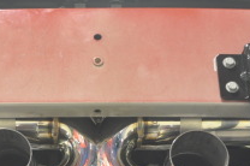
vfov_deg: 15.6
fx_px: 582
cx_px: 82
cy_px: 200
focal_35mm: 84
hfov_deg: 24.1
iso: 1600
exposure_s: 1/15
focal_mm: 22
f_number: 3.8
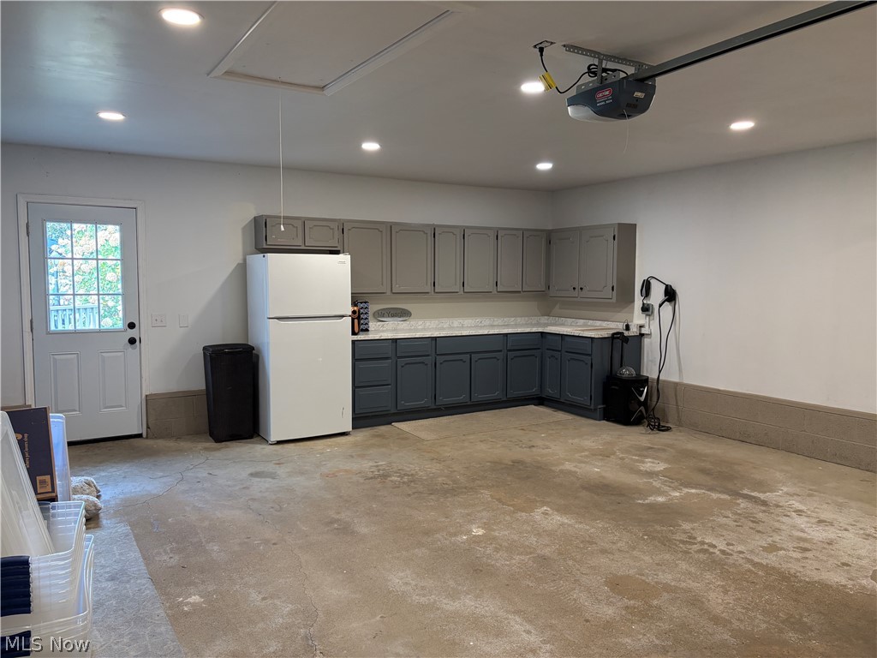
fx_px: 659
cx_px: 438
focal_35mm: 26
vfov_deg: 53.1
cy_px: 329
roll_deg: +0.2
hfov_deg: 67.3
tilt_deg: -4.3
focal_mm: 5.96
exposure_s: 1/60
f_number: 1.6
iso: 125
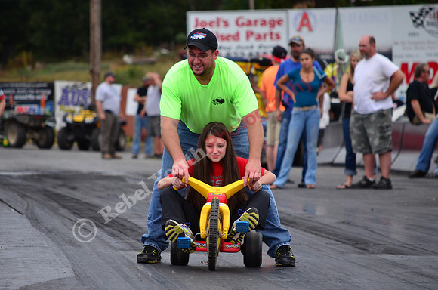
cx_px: 219
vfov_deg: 4.8
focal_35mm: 285
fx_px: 3460
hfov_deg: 7.2
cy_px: 145
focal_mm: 190
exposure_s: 1/2000
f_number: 5.6
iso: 1000
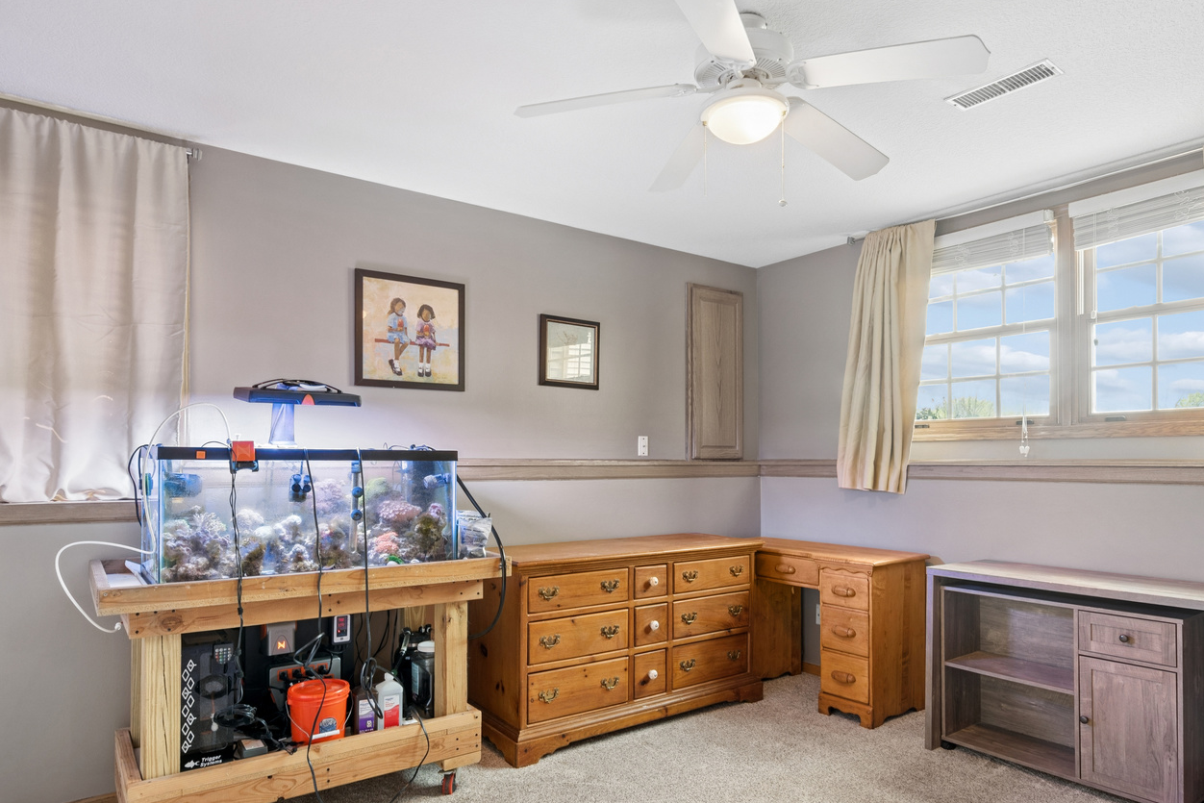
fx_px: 736
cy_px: 462
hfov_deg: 78.5
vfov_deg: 57.0
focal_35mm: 22
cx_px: 640
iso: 400
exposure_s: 1/4
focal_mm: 17
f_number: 9
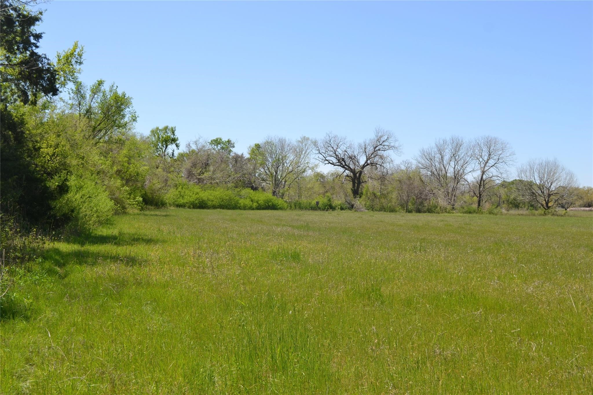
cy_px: 198
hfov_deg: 41.1
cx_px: 296
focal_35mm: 48
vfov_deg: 28.1
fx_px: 791
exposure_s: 1/200
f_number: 8
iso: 100
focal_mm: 32
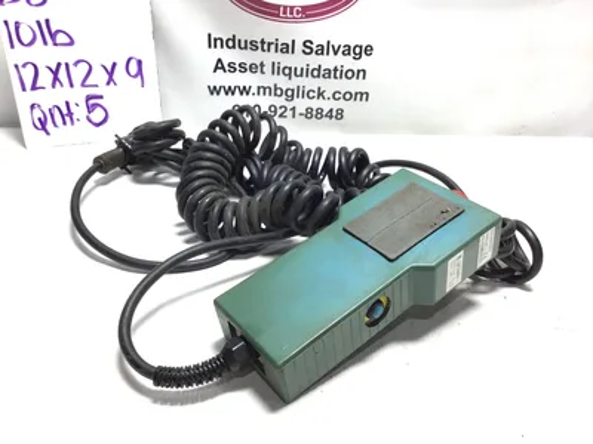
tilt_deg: -30.5
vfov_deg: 45.4
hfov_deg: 58.4
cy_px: 222
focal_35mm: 31
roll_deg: -2.4
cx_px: 296
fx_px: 531
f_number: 2.4
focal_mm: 3.3
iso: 32
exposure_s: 1/60
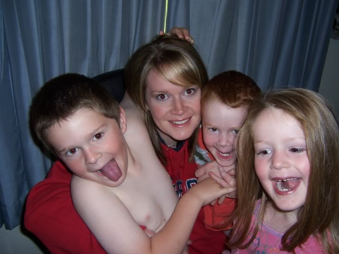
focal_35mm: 34
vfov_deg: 41.8
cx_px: 171
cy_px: 125
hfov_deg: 54.0
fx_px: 333
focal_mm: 5.5
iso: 80
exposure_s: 1/60
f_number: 2.8
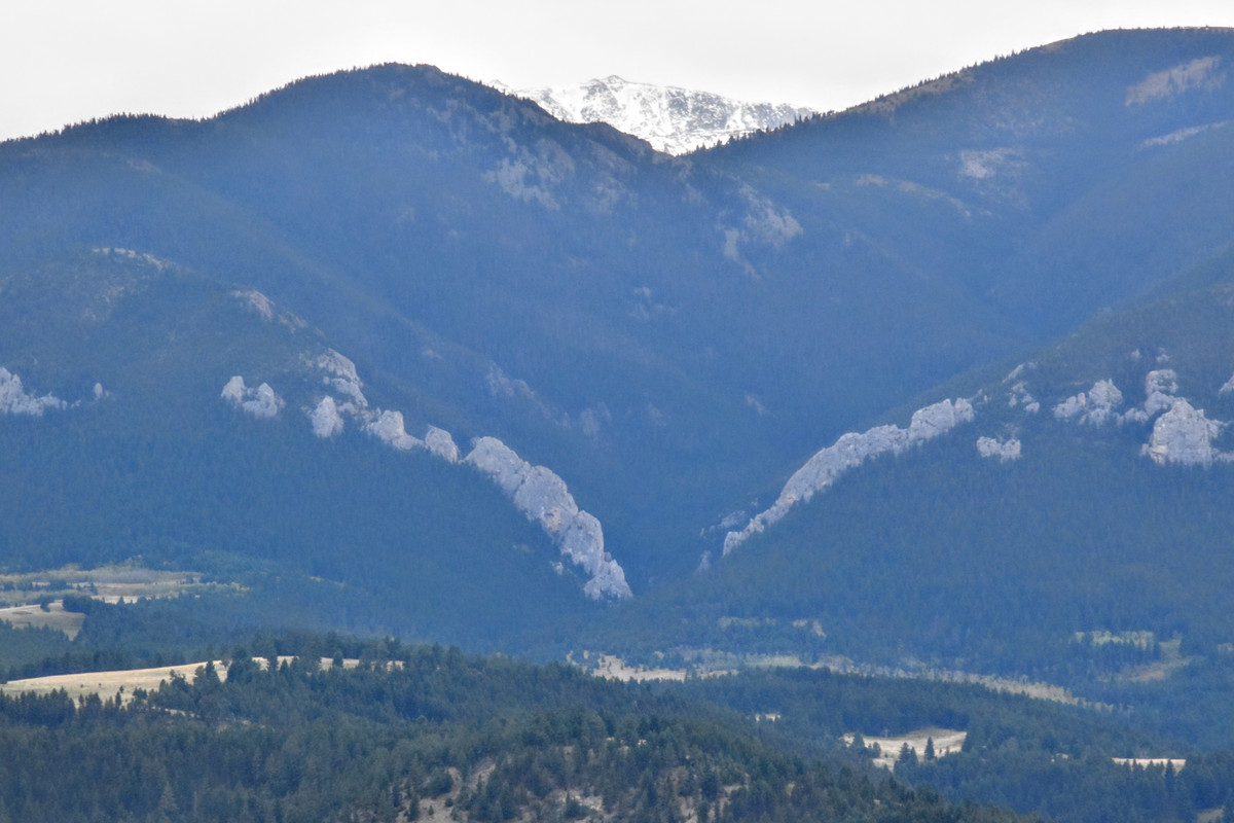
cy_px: 412
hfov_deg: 7.4
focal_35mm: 278
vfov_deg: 5.0
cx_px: 617
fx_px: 9511
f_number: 22
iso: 1600
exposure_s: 1/60
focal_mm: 185
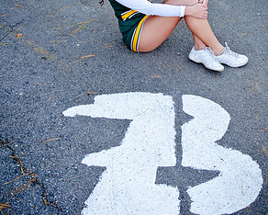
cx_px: 136
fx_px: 413
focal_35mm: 52
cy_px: 73
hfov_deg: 36.0
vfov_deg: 29.0
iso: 200
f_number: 2.8
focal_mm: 24
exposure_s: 1/320
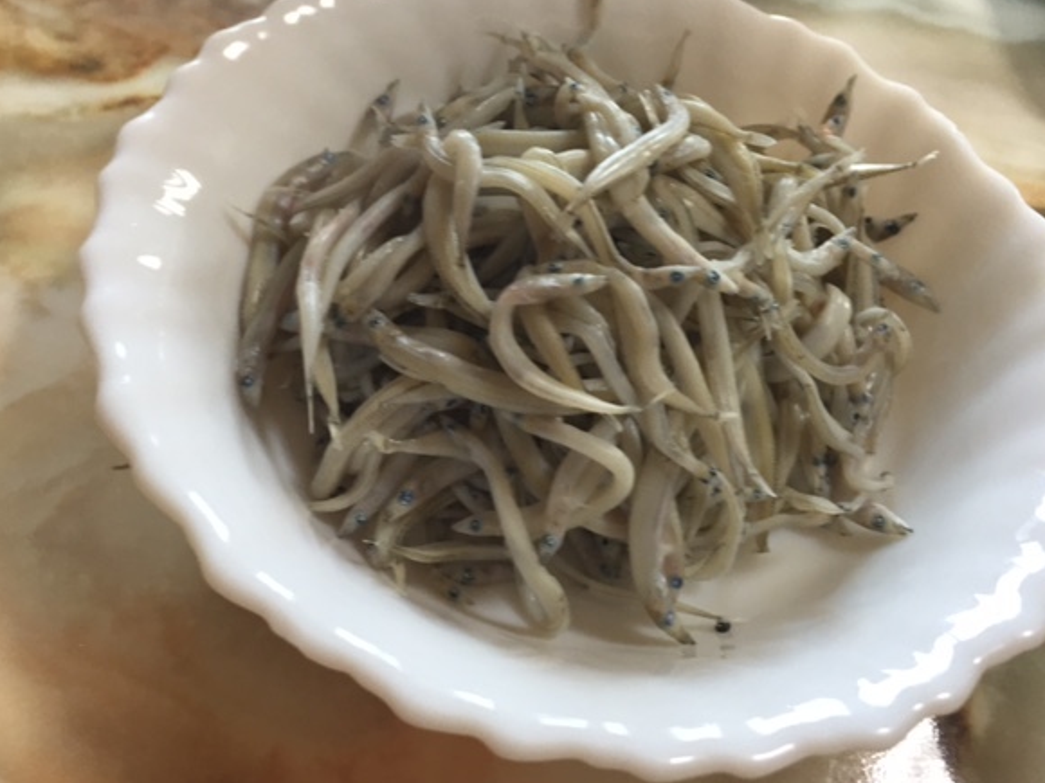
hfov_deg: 56.8
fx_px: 966
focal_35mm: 32
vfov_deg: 44.2
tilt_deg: -54.4
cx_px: 483
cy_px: 382
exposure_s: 1/33
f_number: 2.2
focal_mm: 4.15
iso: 40
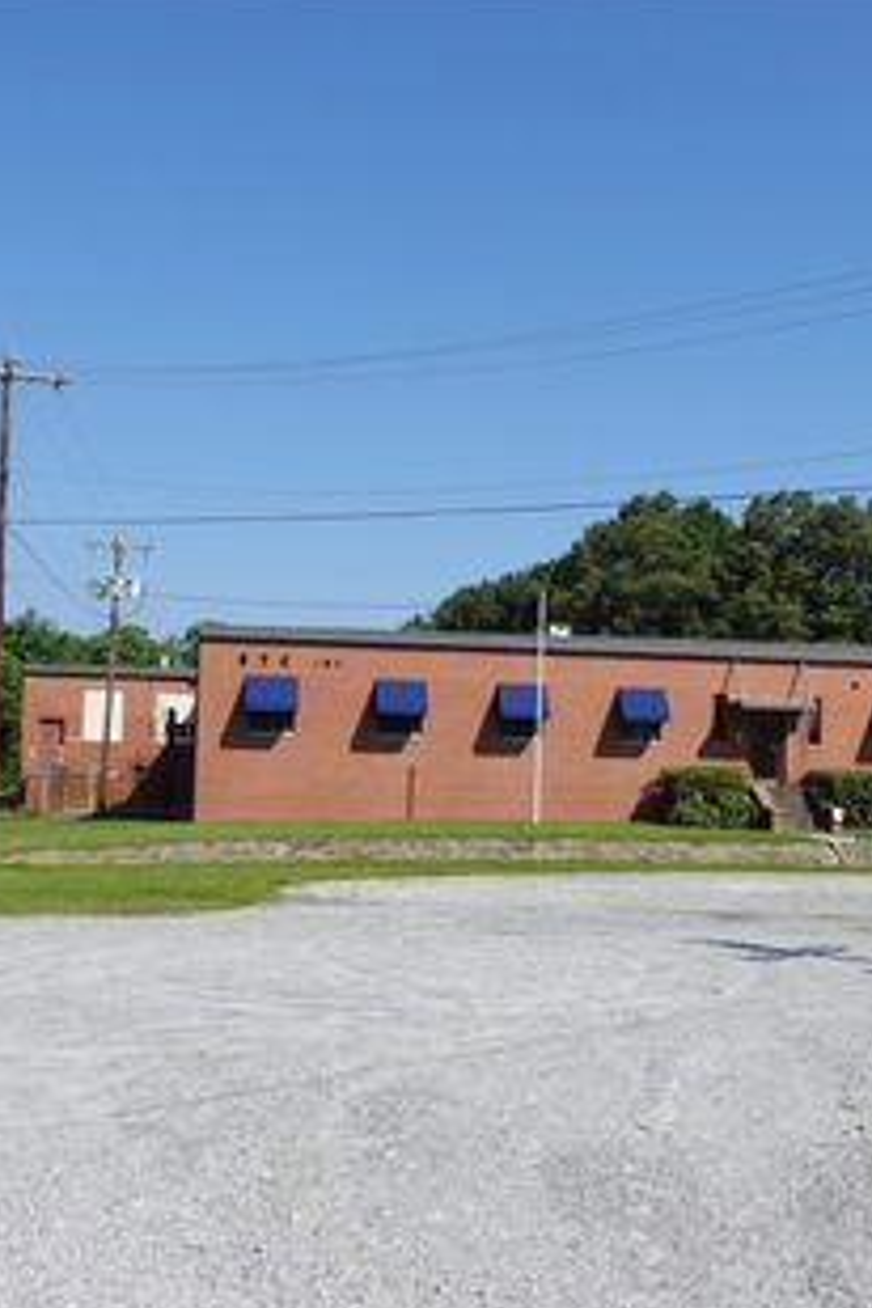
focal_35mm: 42
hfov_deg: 31.2
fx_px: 1526
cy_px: 688
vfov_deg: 46.4
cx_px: 682
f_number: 5.6
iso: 100
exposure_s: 1/500
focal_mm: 9.75
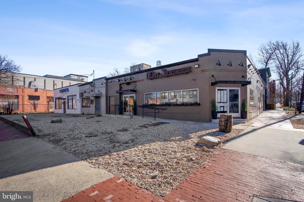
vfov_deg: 70.4
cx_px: 152
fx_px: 144
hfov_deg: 93.3
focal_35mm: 17
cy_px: 101
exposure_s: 1/1600
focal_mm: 17
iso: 800
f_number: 8
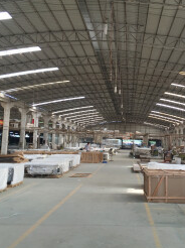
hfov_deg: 32.4
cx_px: 132
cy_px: 111
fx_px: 314
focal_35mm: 44
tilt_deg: +6.0
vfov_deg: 42.9
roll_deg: -3.2
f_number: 2.2
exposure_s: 1/60
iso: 32
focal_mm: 4.15
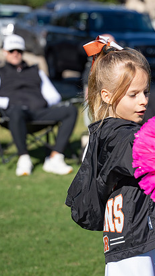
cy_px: 110
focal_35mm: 134
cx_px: 140
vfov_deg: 16.0
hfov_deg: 9.0
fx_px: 981
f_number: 2.8
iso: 250
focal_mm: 70
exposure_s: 1/4000
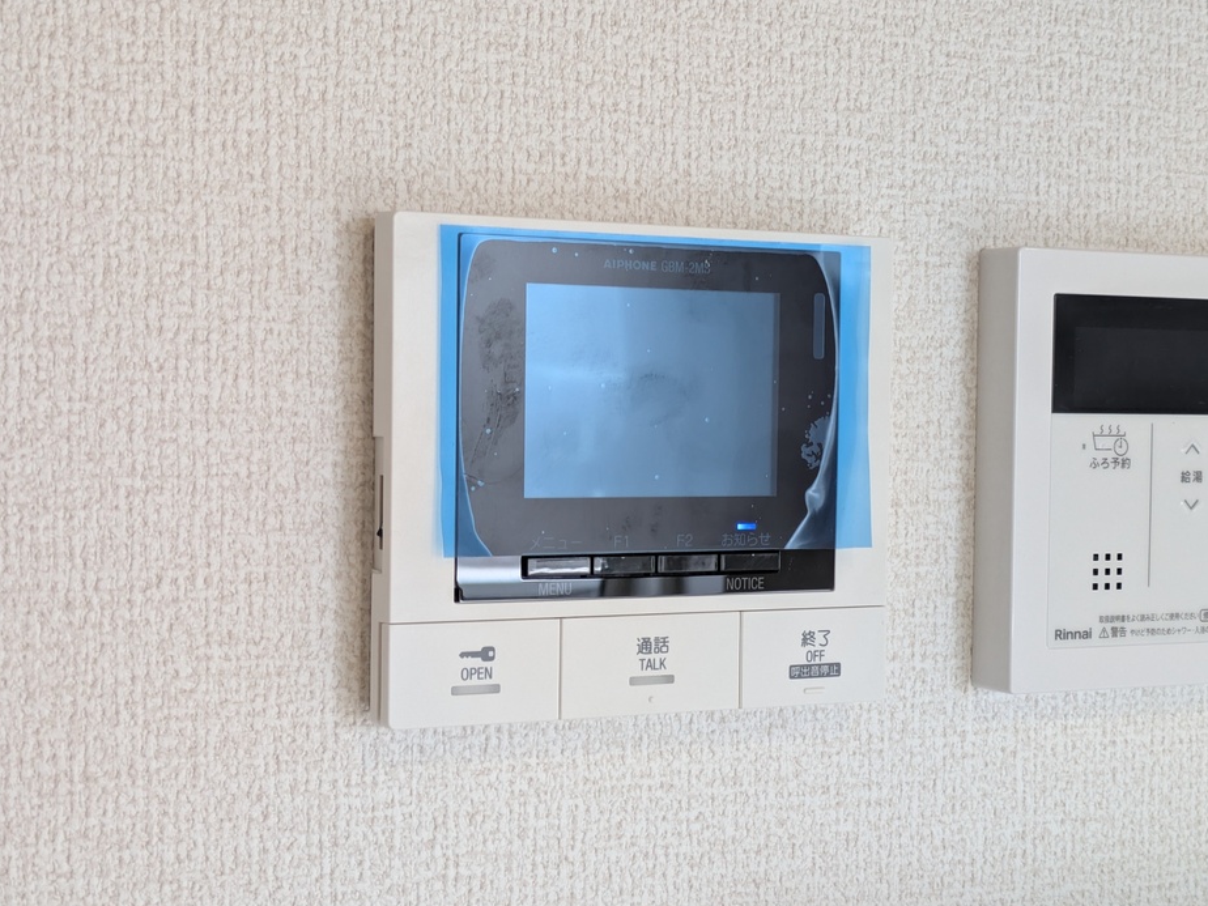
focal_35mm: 53
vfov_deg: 27.5
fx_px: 1850
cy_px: 468
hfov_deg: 36.2
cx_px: 605
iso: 79
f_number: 1.89
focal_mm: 5.43
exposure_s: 1/60
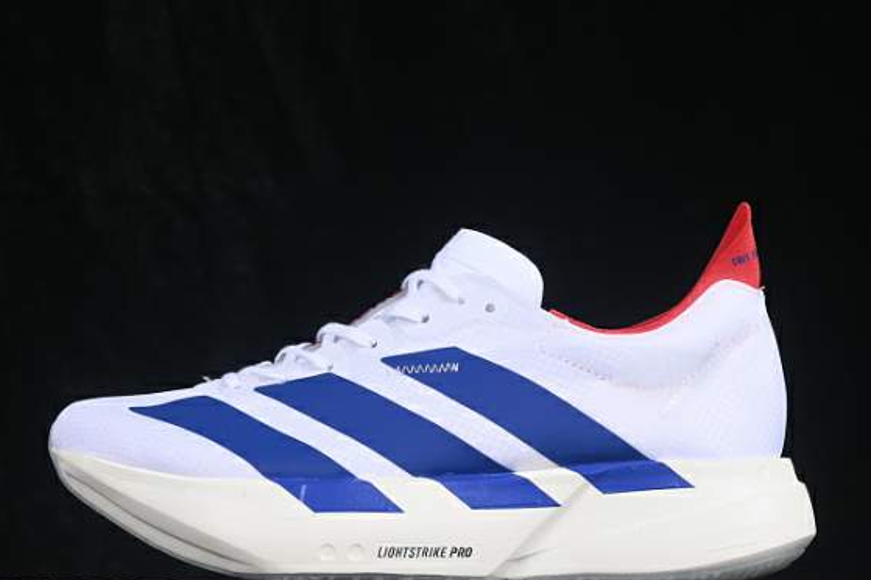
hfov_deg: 20.8
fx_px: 2370
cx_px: 441
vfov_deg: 13.9
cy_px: 352
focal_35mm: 98
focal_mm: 50
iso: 160
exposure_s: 1/80
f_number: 8
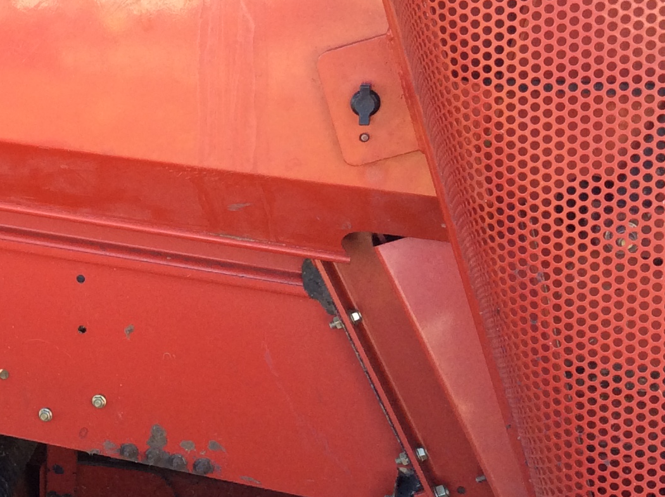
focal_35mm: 79
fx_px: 1515
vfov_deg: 18.6
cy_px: 229
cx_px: -143
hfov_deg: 22.7
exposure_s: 1/120
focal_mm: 3.3
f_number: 2.4
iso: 50
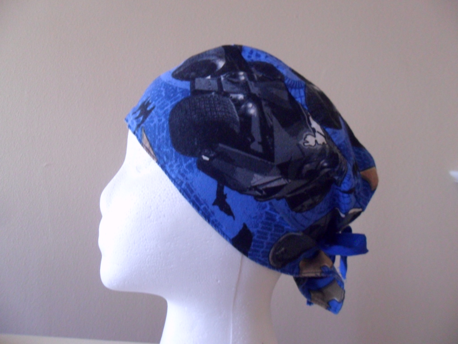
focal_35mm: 27
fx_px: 357
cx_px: 229
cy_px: 172
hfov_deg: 65.3
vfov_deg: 51.4
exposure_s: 1/10
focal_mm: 4.9
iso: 200
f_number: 3.5
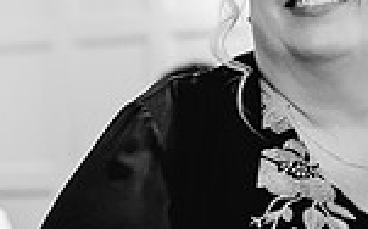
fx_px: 1372
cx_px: -46
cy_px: -40
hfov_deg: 14.9
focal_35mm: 137
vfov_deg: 9.4
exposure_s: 1/250
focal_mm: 35
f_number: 1.4
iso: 5000
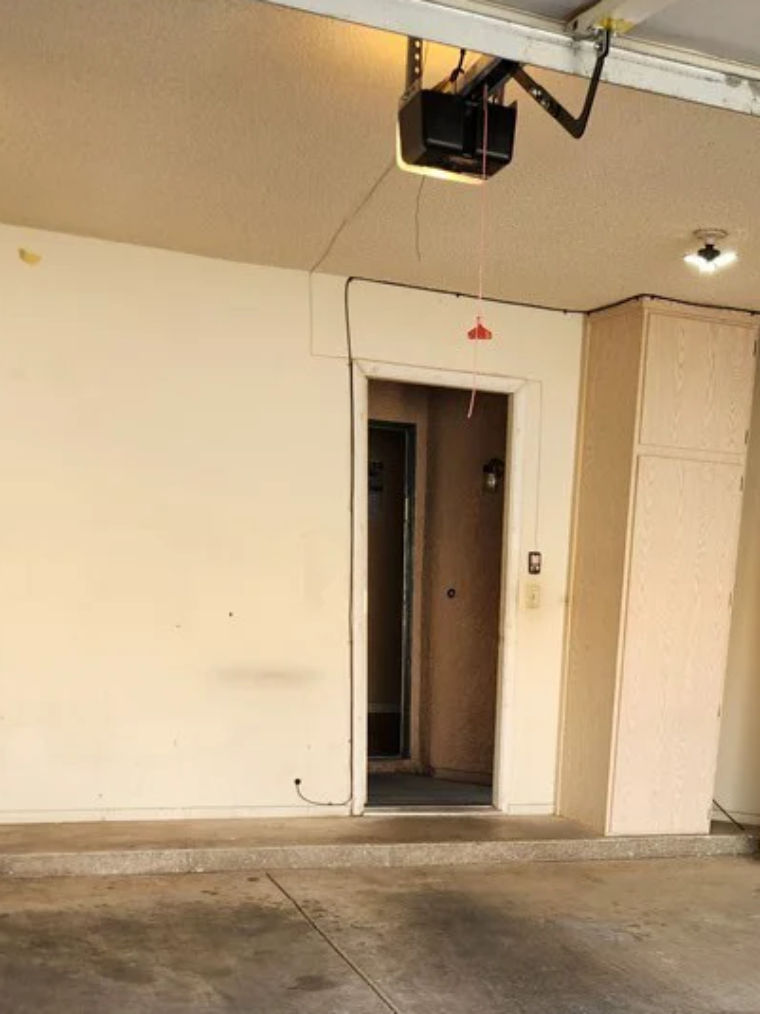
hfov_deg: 32.3
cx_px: 563
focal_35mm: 44
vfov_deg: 39.1
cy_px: 959
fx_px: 1289
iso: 40
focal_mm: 5.4
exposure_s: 1/180
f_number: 1.8
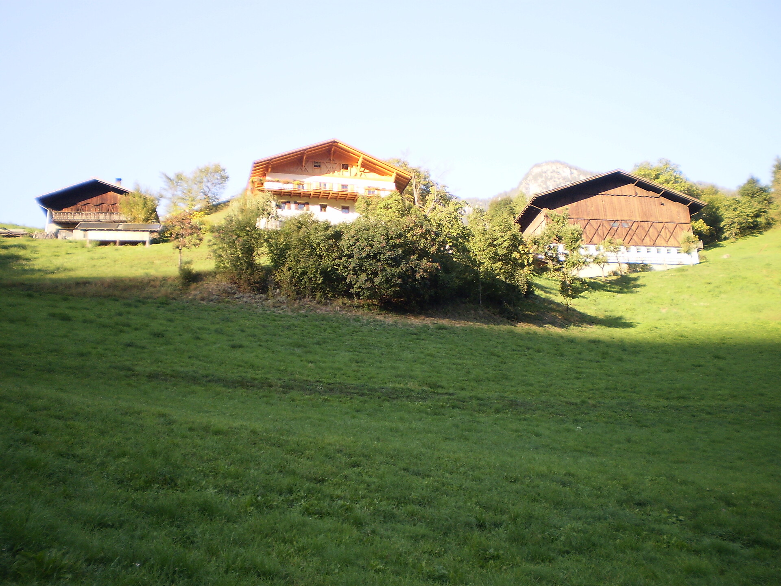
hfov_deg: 51.4
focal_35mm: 36
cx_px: 390
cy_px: 293
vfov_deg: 39.7
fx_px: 812
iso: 64
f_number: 3.1
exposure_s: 1/160
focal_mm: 6.3
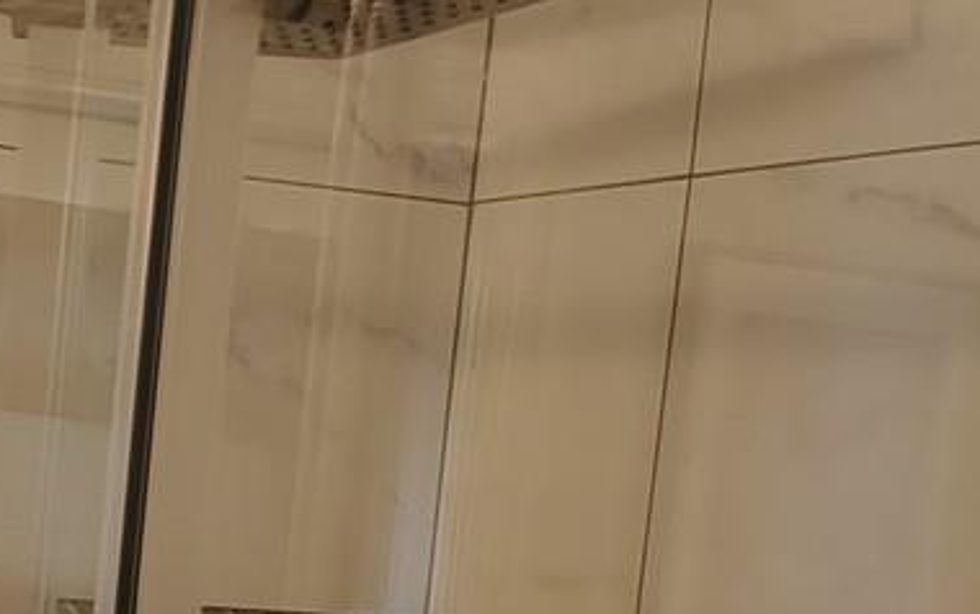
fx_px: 2859
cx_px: -451
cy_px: 967
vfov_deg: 11.6
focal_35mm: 107
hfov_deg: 17.6
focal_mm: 5.56
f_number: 1.8
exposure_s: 1/60
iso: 1050
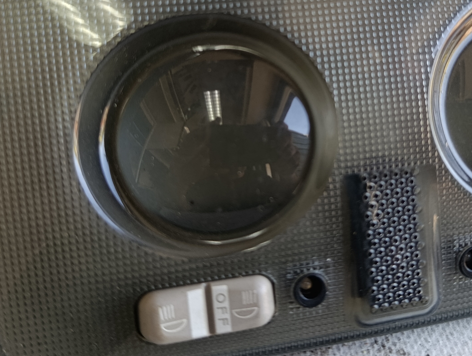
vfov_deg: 31.8
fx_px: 614
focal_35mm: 45
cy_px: 97
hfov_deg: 41.7
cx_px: 299
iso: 397
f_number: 1.65
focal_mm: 6.11
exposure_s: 1/100
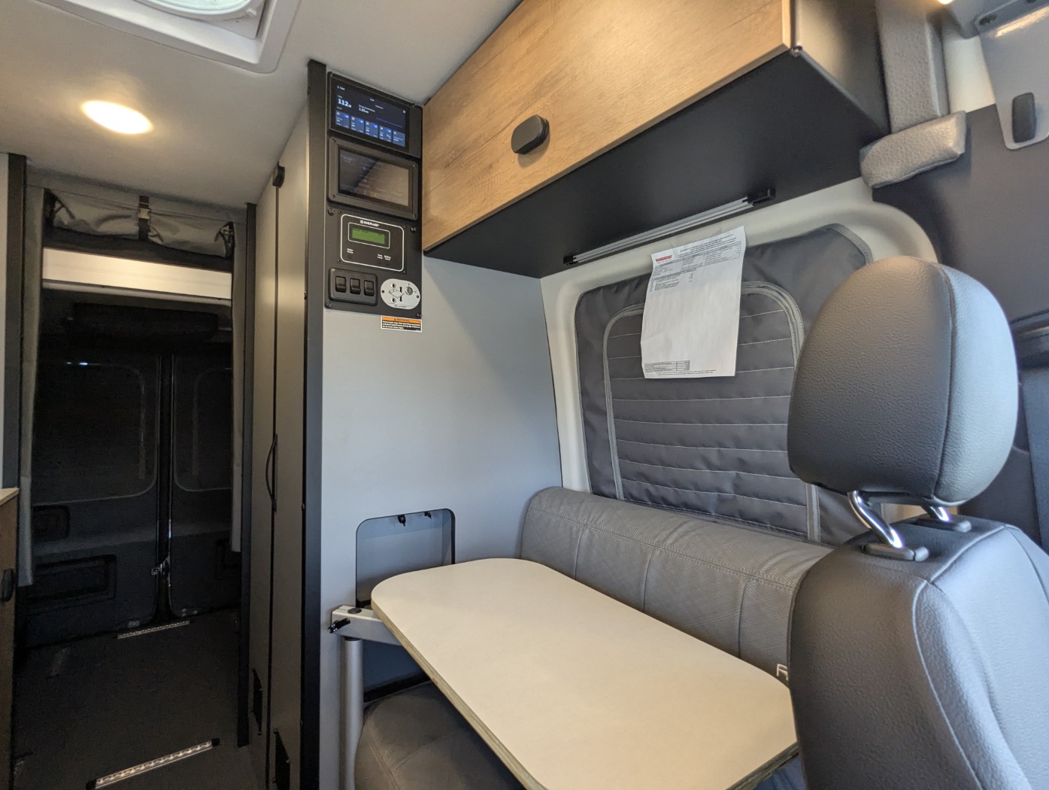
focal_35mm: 16
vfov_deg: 78.2
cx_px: 524
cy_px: 395
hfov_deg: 94.4
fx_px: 485
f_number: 2.2
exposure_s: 1/119
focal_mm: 2.35
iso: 247
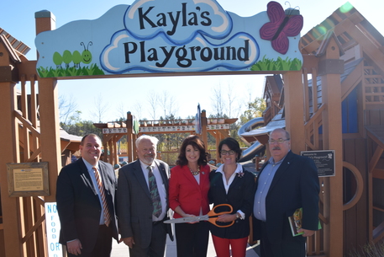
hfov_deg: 57.2
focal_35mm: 33
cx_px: 190
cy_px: 150
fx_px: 352
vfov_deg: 39.9
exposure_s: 1/200
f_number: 8
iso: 100
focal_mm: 18
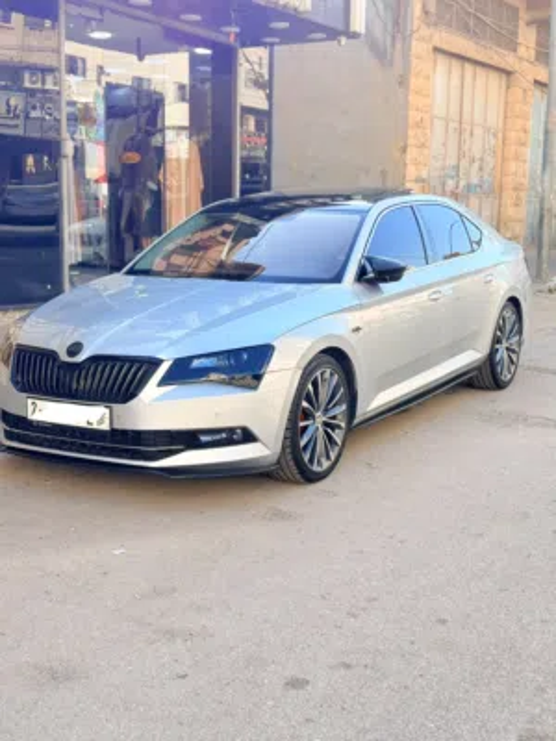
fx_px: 1028
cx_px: 278
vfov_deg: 39.7
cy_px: 370
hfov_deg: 30.3
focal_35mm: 48
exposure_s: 1/1513
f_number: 1.78
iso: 64
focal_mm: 6.76
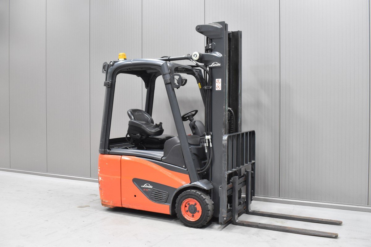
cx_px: 186
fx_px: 356
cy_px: 124
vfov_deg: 38.4
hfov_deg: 55.1
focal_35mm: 34
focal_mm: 23
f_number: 5.6
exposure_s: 1/20
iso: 1600
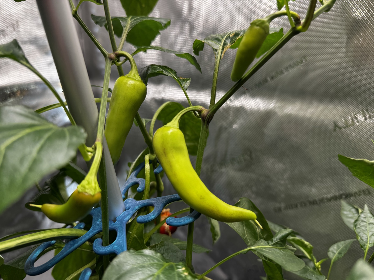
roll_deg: -0.1
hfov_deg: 71.6
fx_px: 259
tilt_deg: -19.0
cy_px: 140
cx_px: 187
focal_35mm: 24
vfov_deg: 56.8
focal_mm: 6.76
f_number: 1.78
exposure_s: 1/111
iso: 64
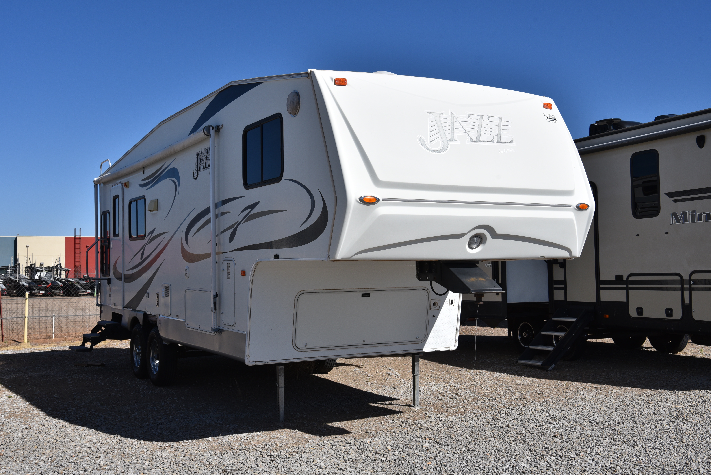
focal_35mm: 42
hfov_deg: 46.4
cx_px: 356
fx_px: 830
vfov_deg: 31.9
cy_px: 238
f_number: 11
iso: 200
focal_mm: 42
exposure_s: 1/500
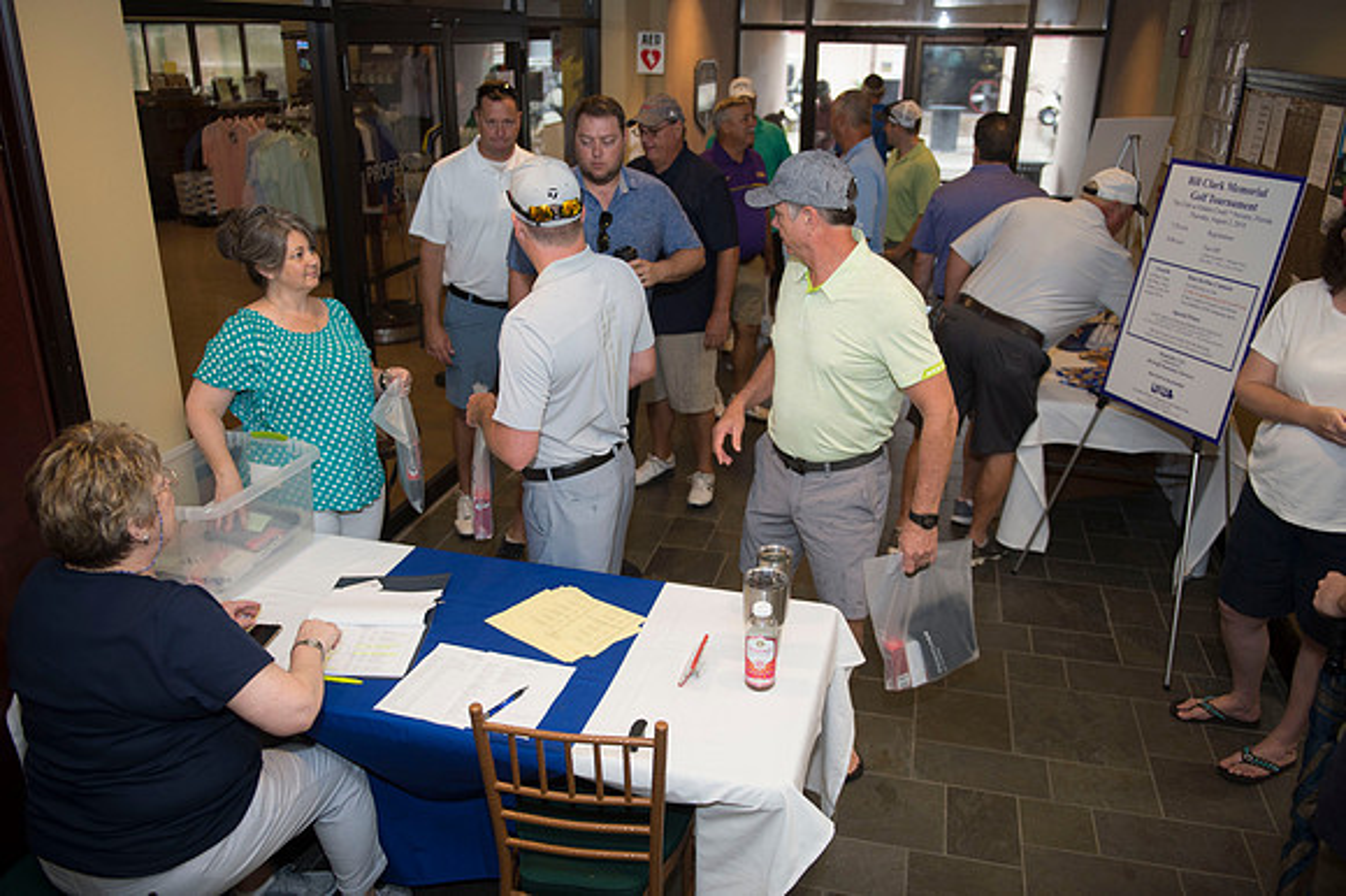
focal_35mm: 29
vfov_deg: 44.9
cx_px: 673
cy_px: 448
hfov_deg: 63.7
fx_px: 1084
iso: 800
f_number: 2.8
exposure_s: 1/160
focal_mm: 29
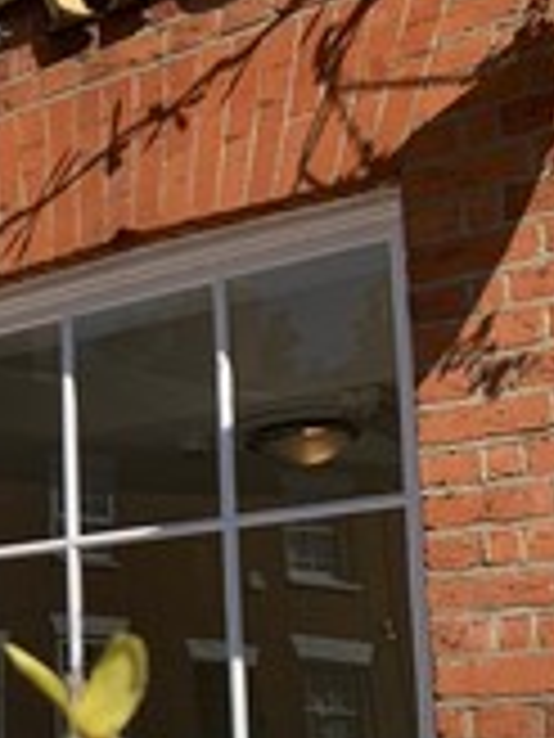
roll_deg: -1.4
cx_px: -302
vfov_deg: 23.8
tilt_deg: +12.1
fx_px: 1728
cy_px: 567
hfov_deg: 16.4
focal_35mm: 81
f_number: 1.8
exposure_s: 1/3289
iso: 25
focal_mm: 4.25
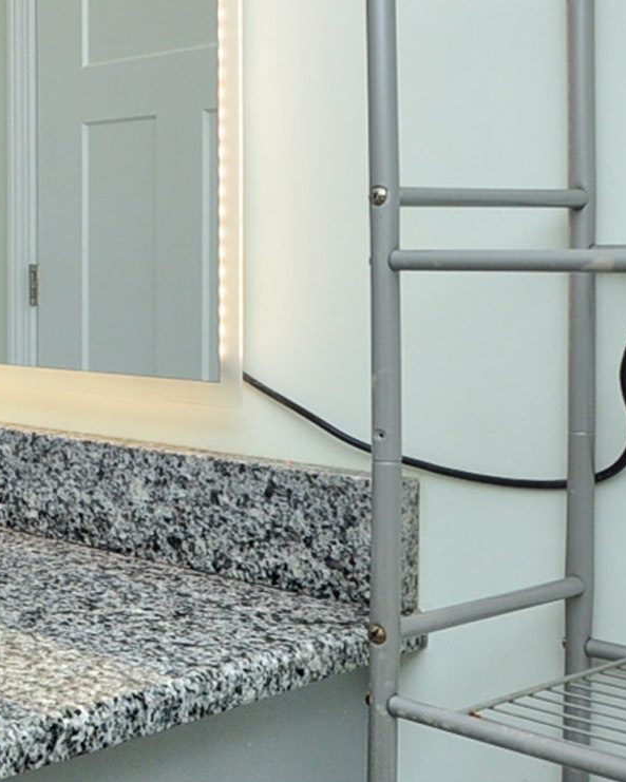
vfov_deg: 33.8
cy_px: 255
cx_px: -473
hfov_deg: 20.4
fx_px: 1273
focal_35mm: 55
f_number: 6.3
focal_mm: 10
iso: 320
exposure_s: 1/200
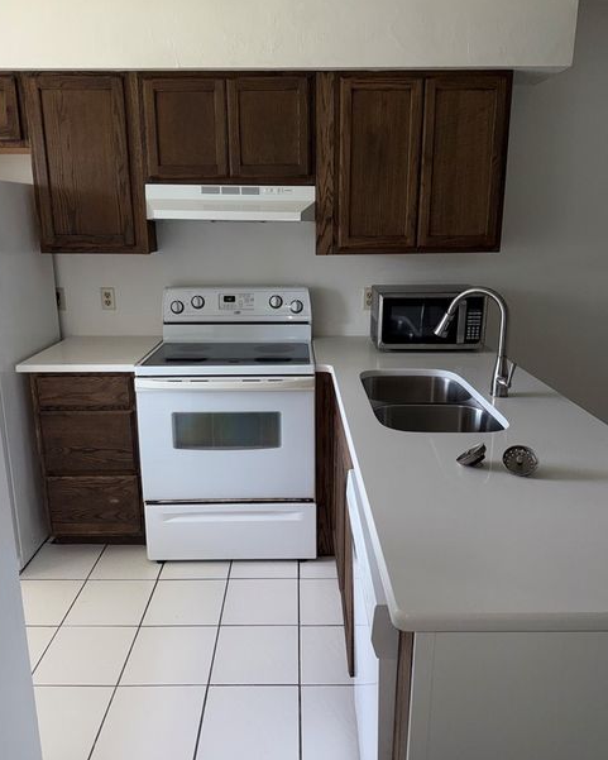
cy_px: 374
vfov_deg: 66.0
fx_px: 585
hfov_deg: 54.9
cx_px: 297
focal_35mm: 26
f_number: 1.78
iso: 50
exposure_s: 1/236
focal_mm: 6.76
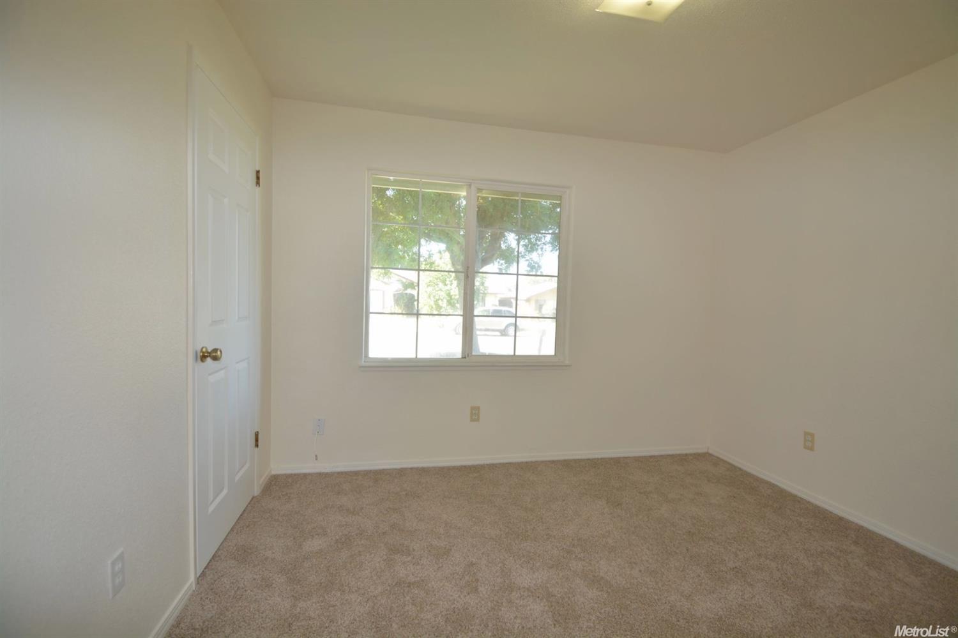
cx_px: 479
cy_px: 319
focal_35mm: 15
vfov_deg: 77.3
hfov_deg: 100.4
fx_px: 399
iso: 200
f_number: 4
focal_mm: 10
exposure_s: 1/60
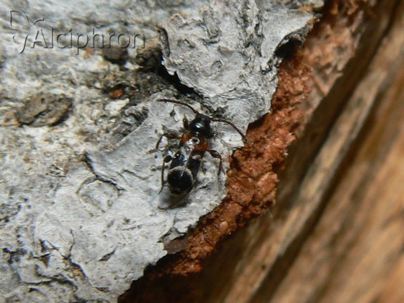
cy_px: 152
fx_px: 420
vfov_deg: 39.7
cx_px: 202
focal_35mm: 36
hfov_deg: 51.4
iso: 80
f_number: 5.6
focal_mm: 6
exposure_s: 1/500
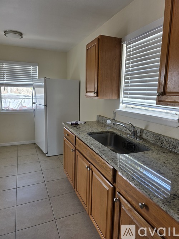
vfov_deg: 73.9
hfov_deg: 58.9
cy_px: 120
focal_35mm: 23
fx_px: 159
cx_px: 90
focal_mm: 6.3
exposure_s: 1/180
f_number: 1.7
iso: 80
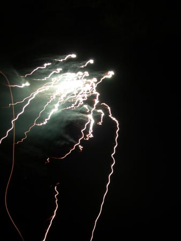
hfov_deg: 37.8
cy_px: 120
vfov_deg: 49.0
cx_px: 90
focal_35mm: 38
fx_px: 265
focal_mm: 8
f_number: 7.6
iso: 100
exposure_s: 4
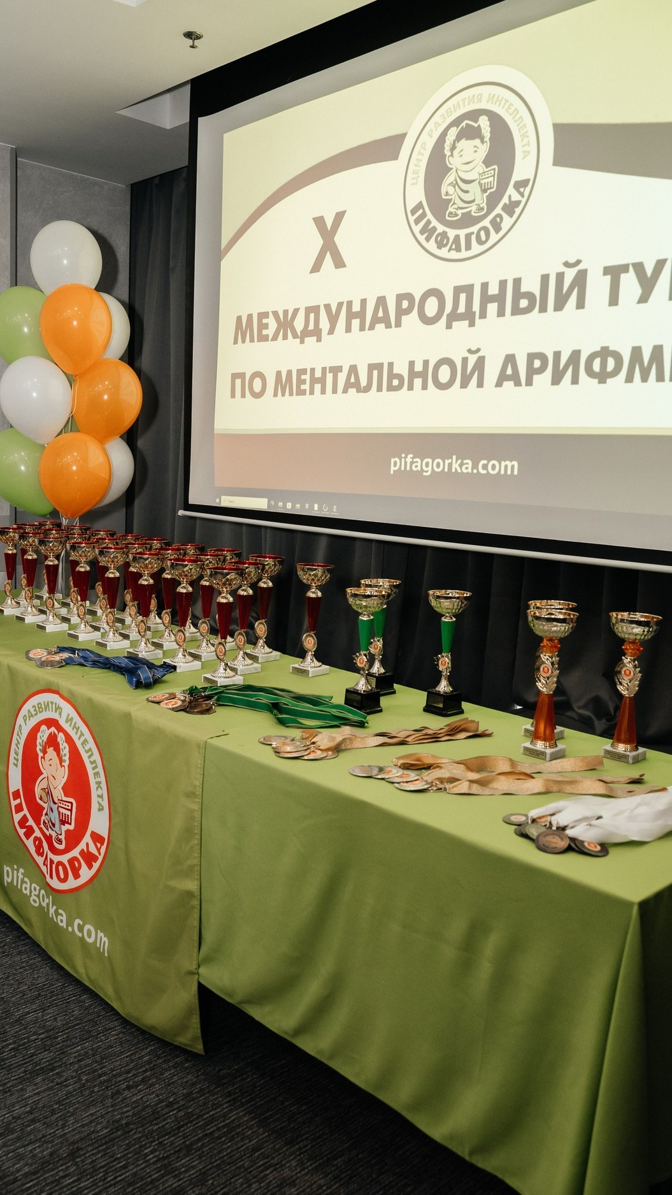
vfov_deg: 64.3
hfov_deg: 38.9
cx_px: 309
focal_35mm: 30
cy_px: 587
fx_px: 950
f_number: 4.5
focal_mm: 28
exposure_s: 1/160
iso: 2000
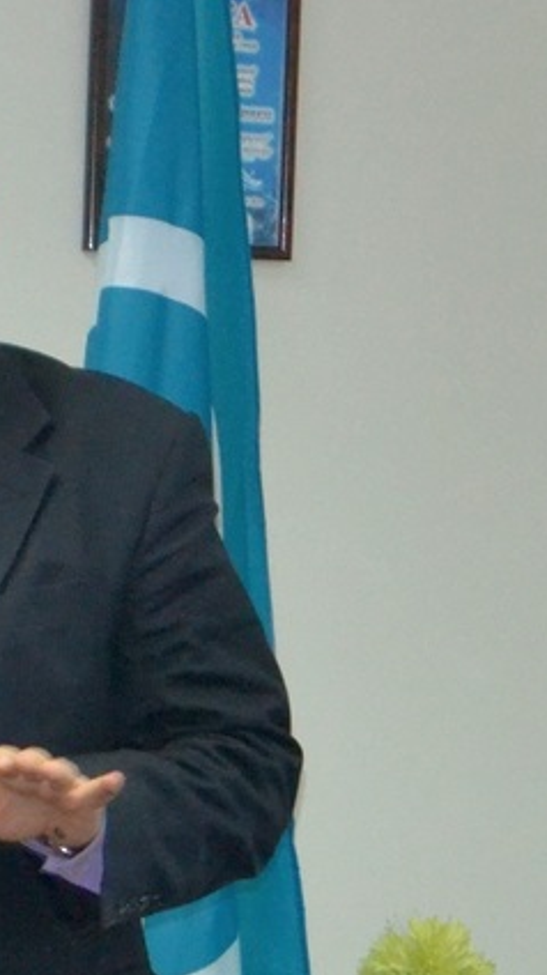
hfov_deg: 11.0
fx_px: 2758
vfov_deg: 20.0
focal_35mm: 107
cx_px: -168
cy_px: 489
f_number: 5.3
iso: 2500
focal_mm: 45
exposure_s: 1/60
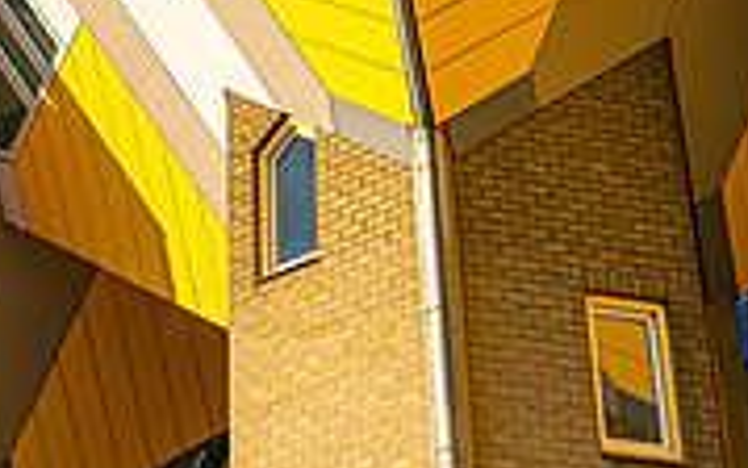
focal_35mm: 112
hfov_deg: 18.4
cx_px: 142
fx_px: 2284
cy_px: -157
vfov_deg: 11.4
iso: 100
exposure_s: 1/800
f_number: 4
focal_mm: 23
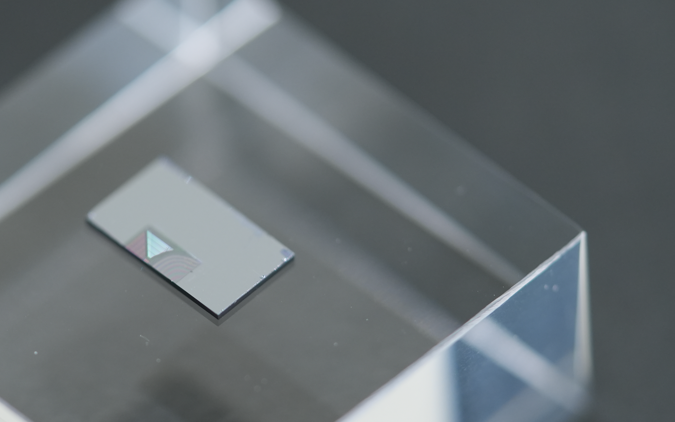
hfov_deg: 10.4
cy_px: 257
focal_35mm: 200
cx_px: 130
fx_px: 3679
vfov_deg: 6.6
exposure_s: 1/60
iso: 640
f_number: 2.8
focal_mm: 90
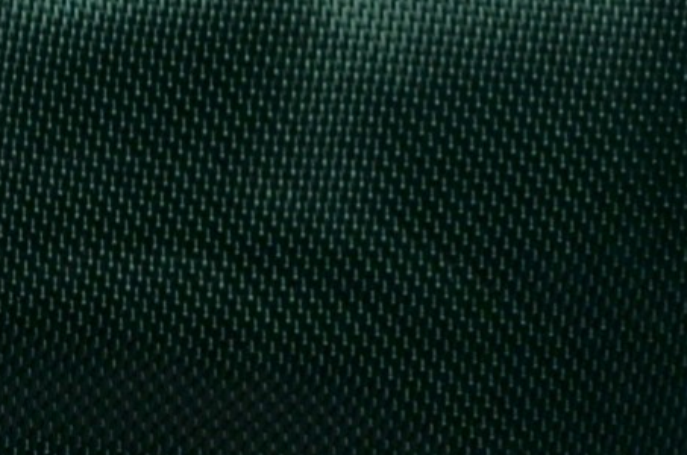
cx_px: 9
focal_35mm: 245
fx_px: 4666
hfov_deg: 8.4
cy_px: 716
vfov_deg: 5.5
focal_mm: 30
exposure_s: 1/200
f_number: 14
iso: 400
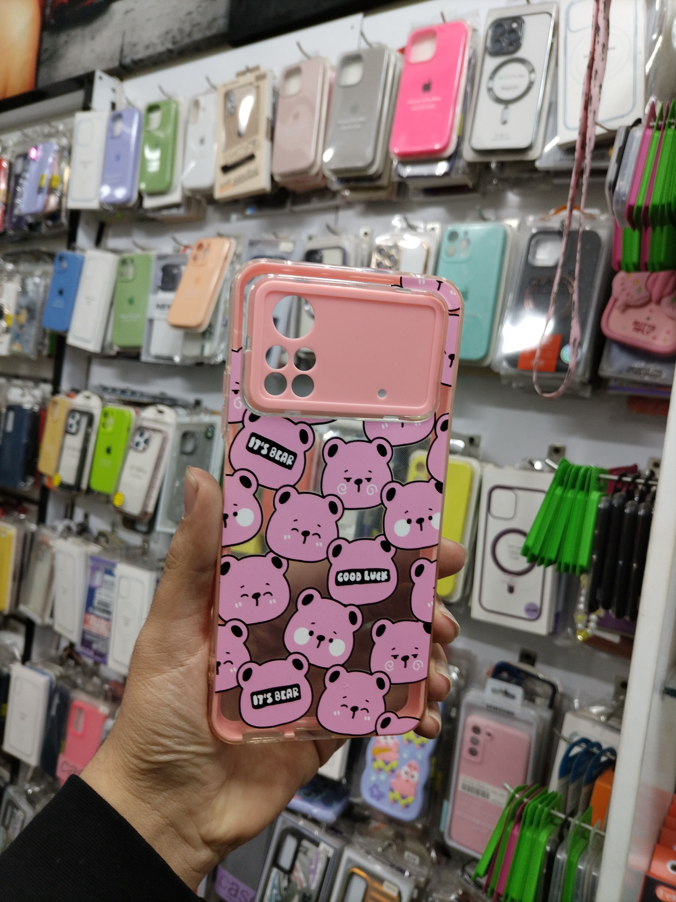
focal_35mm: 26
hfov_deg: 53.1
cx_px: 338
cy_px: 451
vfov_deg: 67.3
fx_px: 677
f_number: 1.8
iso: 160
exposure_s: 1/50
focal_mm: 4.7
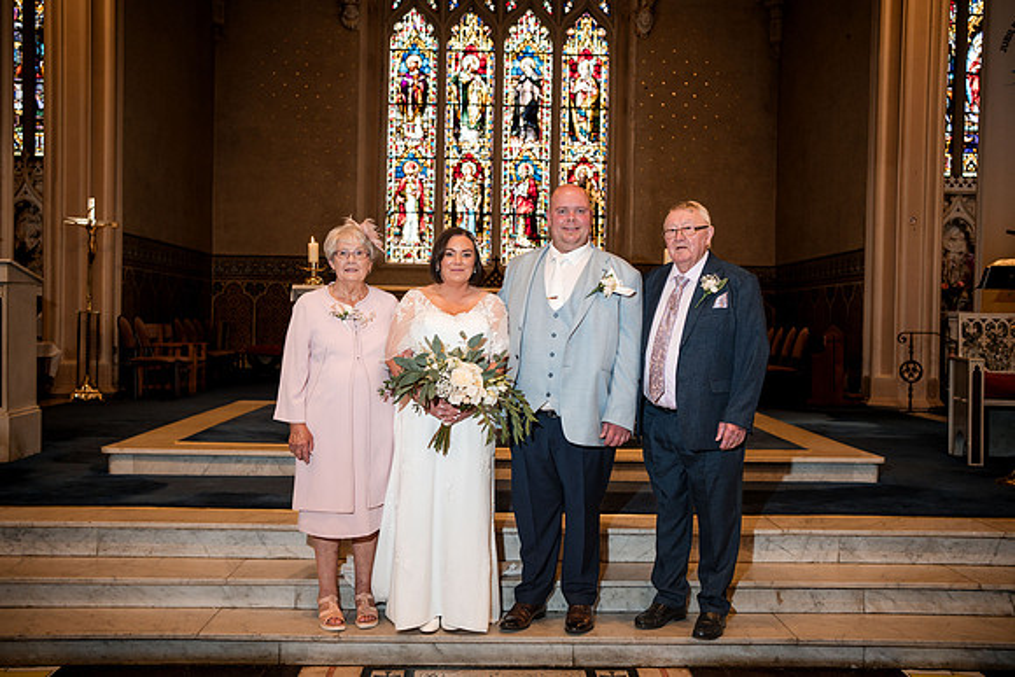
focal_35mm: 35
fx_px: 987
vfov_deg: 37.9
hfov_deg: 54.4
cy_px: 338
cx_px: 508
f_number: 3.5
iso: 800
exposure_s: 1/160
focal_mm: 35
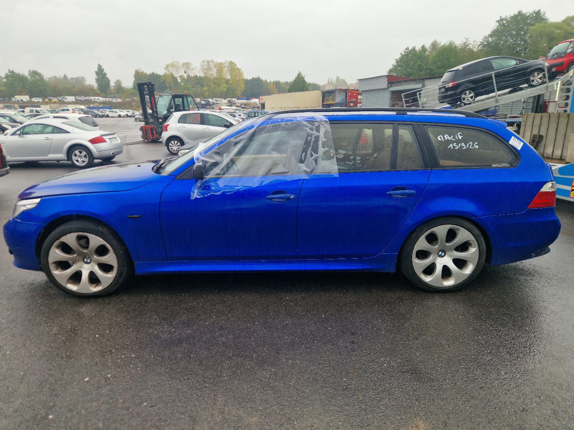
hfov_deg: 73.9
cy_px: 215
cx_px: 287
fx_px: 381
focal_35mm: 23
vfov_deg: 58.9
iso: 50
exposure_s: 1/172
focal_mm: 5.4
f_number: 1.8
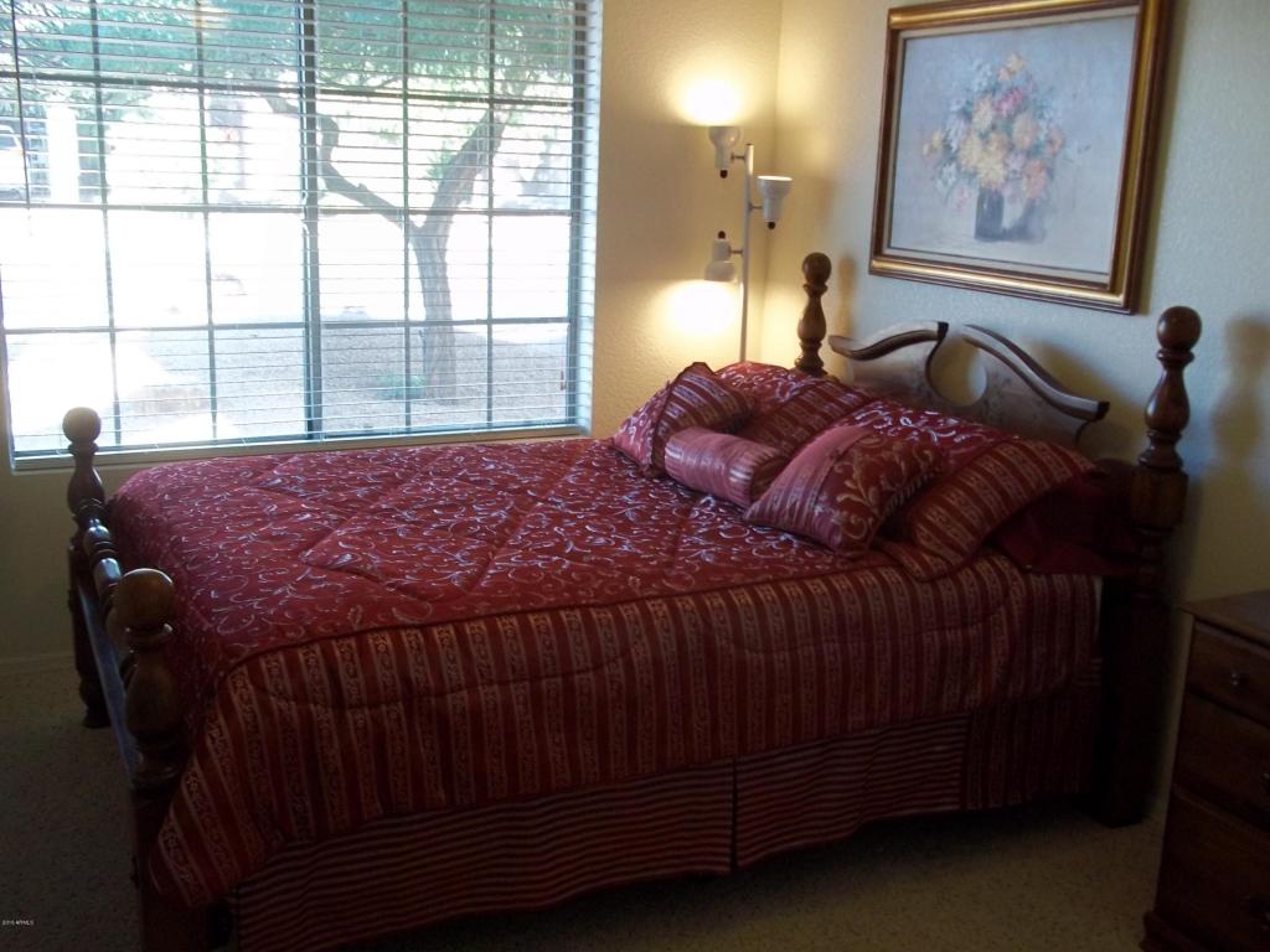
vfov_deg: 39.7
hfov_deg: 51.4
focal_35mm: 36
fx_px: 1321
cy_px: 476
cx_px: 635
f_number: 3.1
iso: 160
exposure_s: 1/30
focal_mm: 6.5
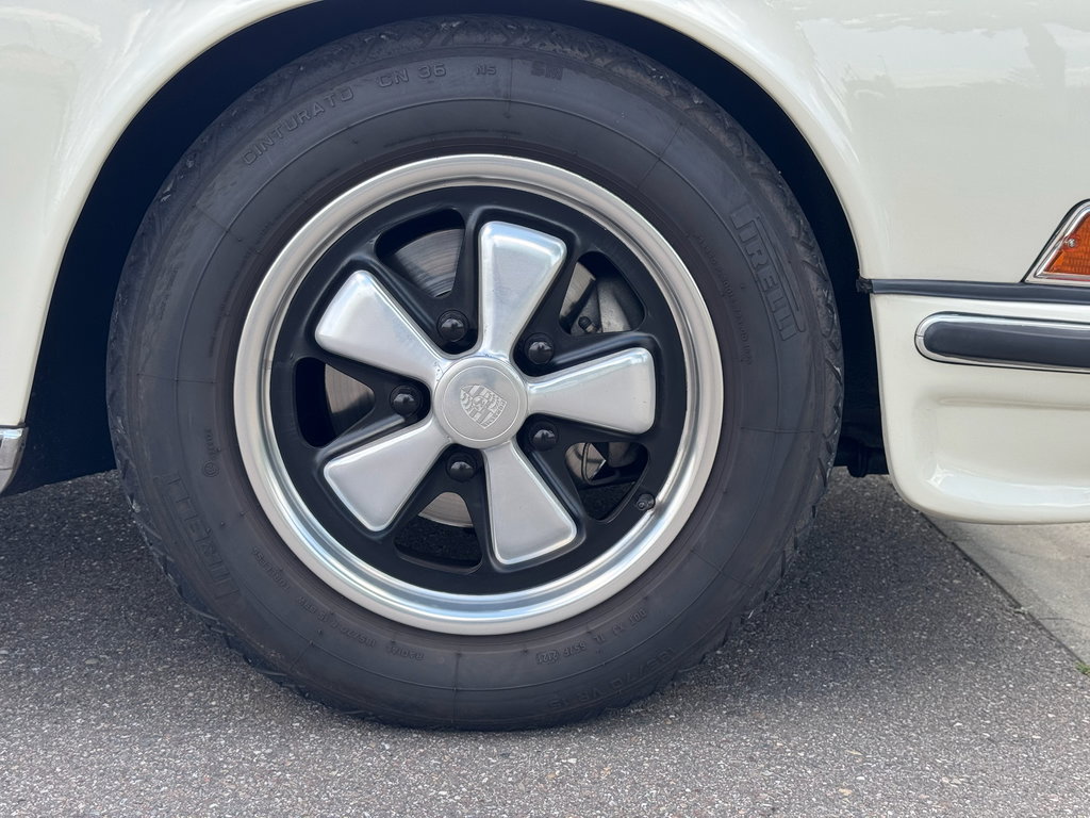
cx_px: 545
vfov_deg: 30.3
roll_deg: -0.8
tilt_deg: -11.1
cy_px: 409
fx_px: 1511
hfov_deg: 39.7
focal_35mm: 48
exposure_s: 1/621
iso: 64
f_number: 1.78
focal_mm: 6.76
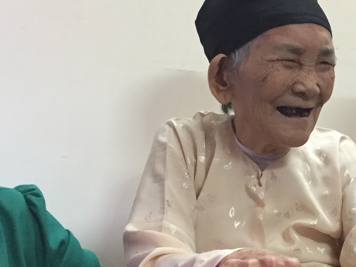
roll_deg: -3.0
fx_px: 802
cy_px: 188
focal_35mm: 78
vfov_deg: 18.8
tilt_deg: +3.5
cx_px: 286
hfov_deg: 24.6
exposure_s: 1/25
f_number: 2.2
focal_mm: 4.15
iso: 250
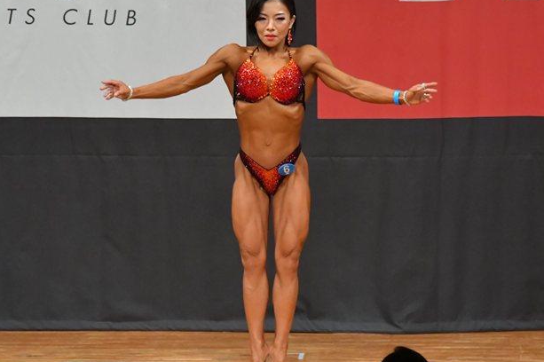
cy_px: 188
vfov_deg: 3.5
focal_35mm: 398
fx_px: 6011
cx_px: 242
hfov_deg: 5.2
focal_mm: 210
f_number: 5.6
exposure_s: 1/400
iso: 7200
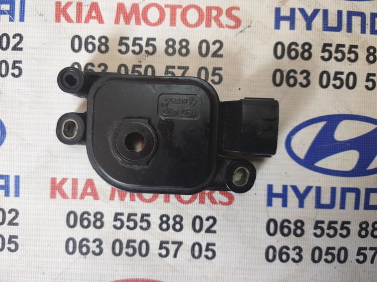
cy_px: 141
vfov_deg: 58.9
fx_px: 250
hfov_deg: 73.9
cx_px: 188
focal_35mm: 23
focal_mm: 5.35
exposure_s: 1/90
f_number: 1.7
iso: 200
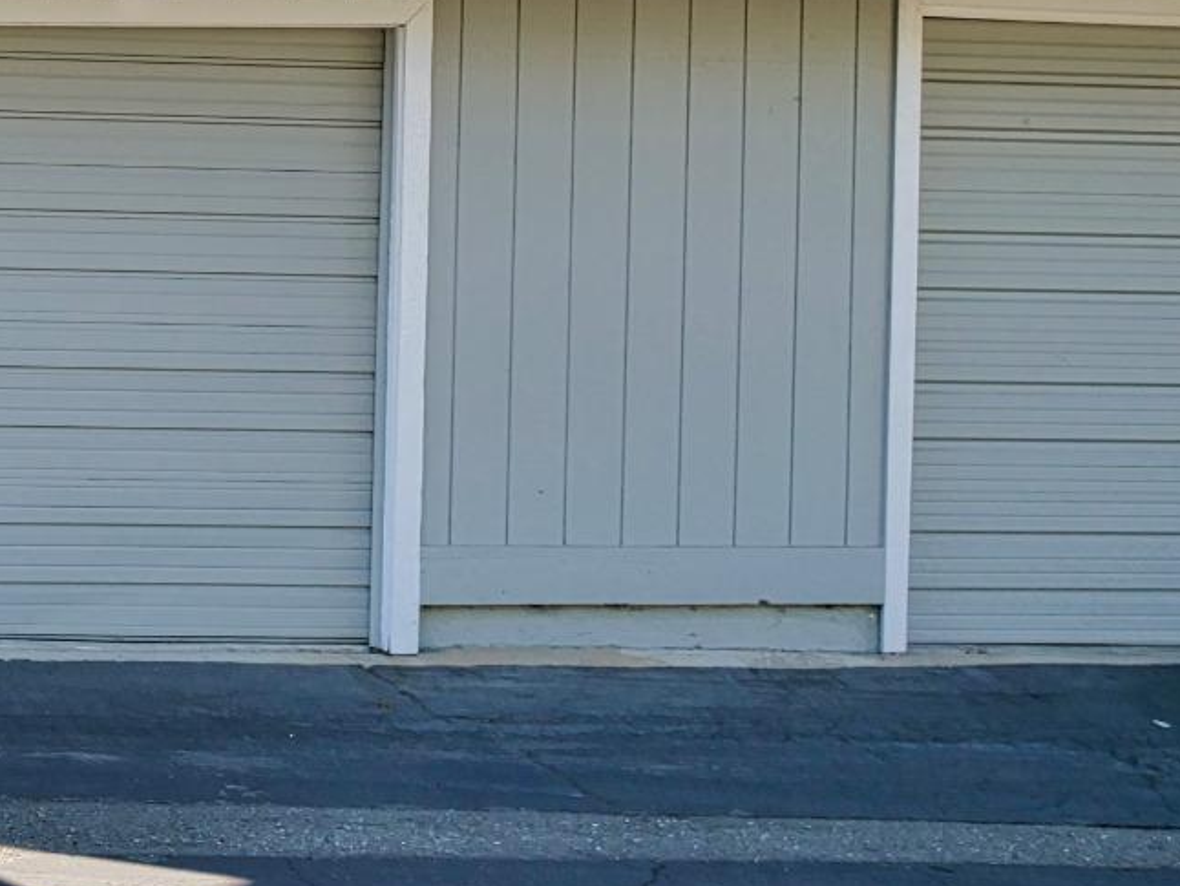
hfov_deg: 27.2
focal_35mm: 65
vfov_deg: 22.2
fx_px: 2217
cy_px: 154
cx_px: -128
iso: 200
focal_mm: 14
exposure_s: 1/1000
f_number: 2.8
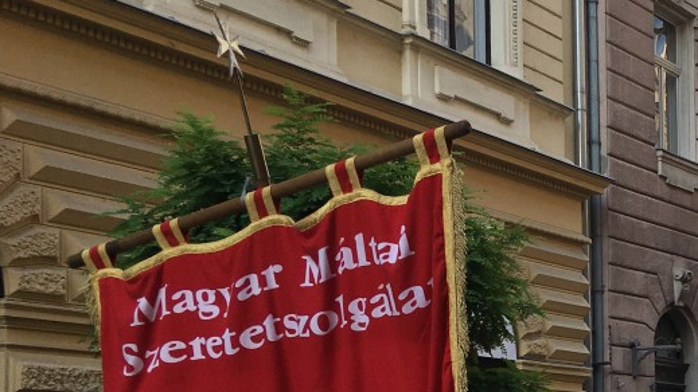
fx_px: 1351
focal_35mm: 73
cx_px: 800
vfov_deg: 16.1
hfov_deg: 26.3
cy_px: 409
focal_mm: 4.15
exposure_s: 1/330
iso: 25
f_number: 2.2
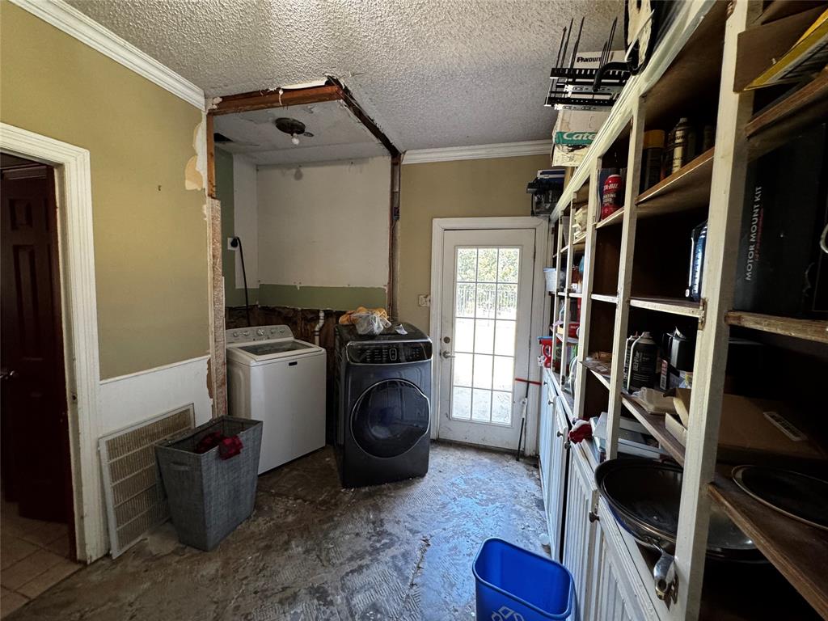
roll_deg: -2.1
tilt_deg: -5.4
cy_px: 310
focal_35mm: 14
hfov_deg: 102.1
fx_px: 335
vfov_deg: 85.7
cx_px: 414
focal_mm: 2.22
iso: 320
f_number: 2.2
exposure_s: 1/120
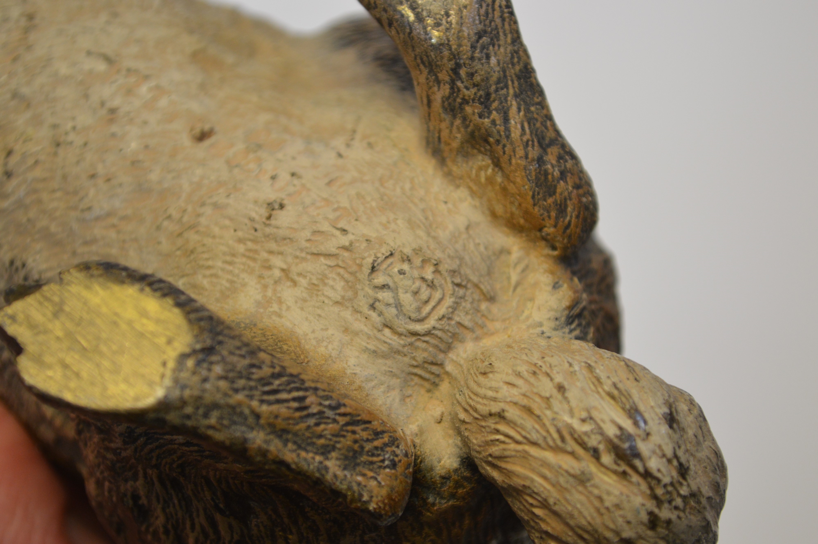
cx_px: 409
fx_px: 1873
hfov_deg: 24.6
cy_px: 272
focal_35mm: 82
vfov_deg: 16.5
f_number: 5.6
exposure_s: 1/60
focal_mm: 55
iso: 720
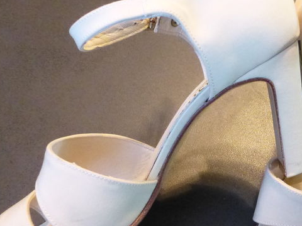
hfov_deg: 37.0
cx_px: 235
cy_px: 134
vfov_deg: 29.0
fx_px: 436
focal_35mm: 50
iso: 1600
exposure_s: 1/30
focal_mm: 4.3
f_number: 3.3
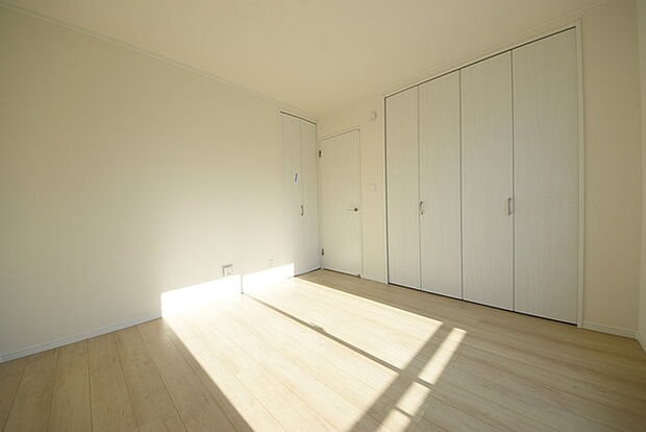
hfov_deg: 112.6
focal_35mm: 12
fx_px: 215
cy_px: 216
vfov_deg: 90.1
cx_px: 323
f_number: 8
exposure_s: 1/250
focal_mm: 8
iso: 250
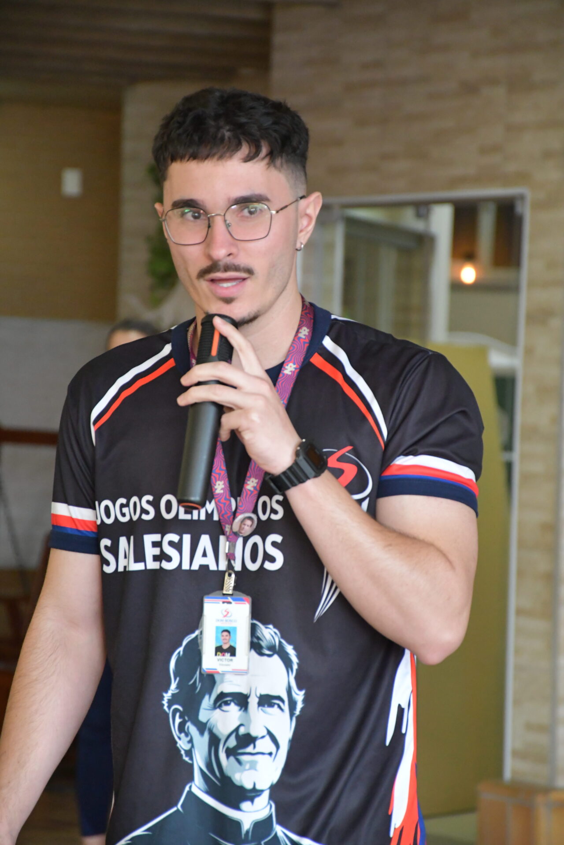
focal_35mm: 168
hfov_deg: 8.2
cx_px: 282
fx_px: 3948
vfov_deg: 12.2
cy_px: 422
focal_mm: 112
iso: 4500
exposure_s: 1/125
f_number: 5.6
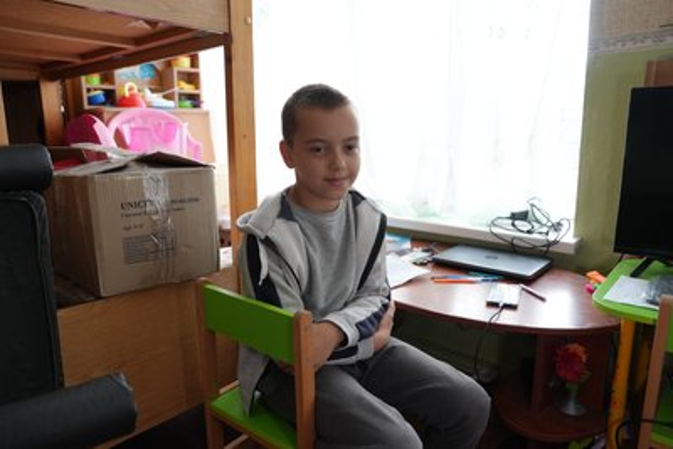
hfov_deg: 73.7
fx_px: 449
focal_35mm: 24
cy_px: 224
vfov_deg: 53.2
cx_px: 336
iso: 800
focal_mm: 24
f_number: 4
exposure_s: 1/160
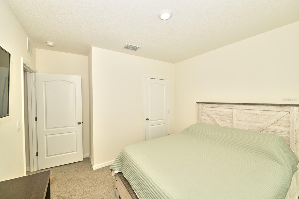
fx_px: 116
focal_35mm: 14
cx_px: 150
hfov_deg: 104.3
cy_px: 100
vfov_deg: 81.2
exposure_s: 1/200
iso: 400
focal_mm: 14
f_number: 4
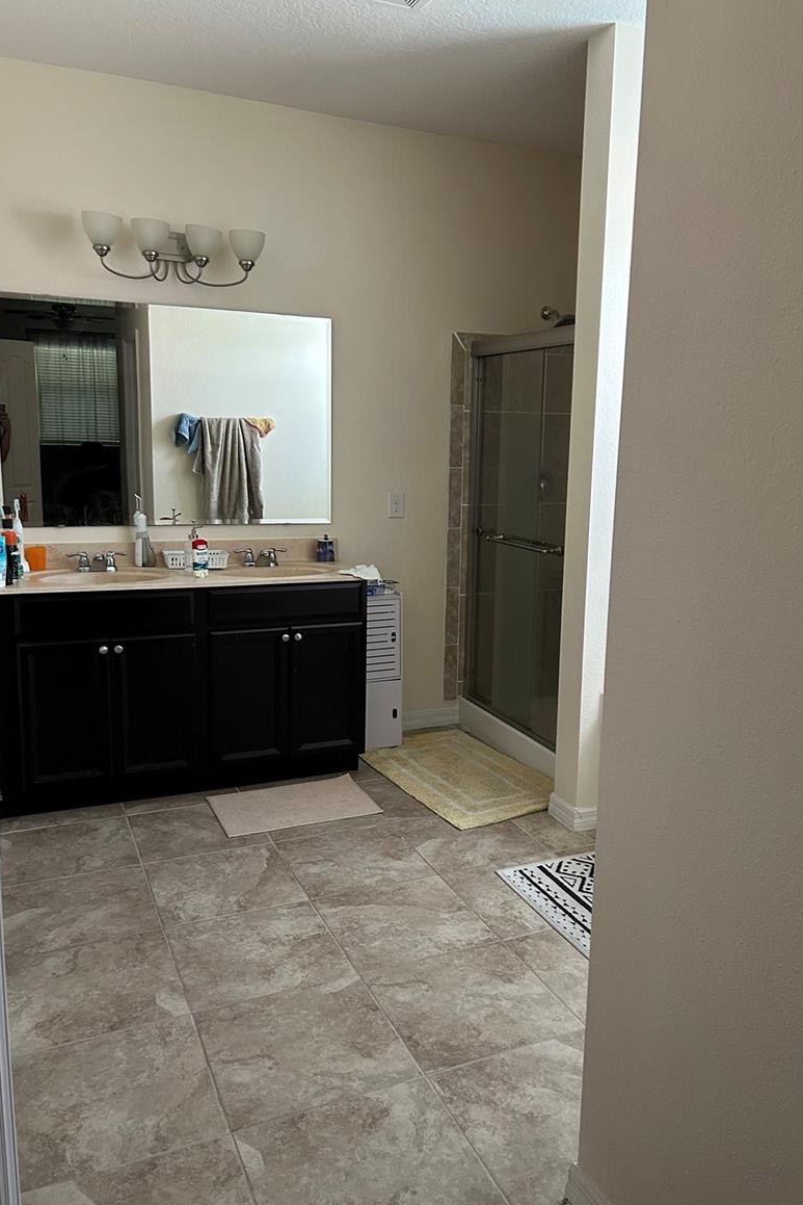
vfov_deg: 65.5
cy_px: 602
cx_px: 460
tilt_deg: -9.5
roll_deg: -1.5
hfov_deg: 46.3
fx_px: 936
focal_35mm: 28
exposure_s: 1/60
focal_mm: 5.7
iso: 250
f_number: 1.5
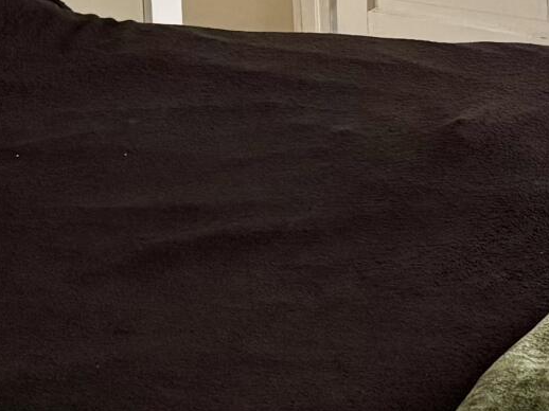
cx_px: 719
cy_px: -234
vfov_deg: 10.3
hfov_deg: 13.7
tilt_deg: -6.6
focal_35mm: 139
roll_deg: +0.7
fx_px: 2203
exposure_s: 1/60
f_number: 1.78
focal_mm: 6.76
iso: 500
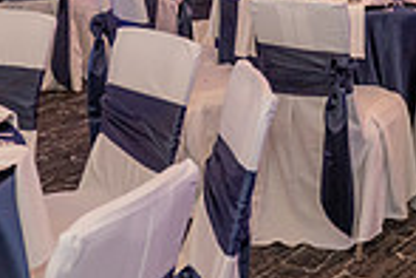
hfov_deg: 21.4
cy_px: -208
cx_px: 286
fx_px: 1098
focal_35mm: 95
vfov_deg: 13.1
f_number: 3.5
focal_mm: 24
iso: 1000
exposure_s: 1/160
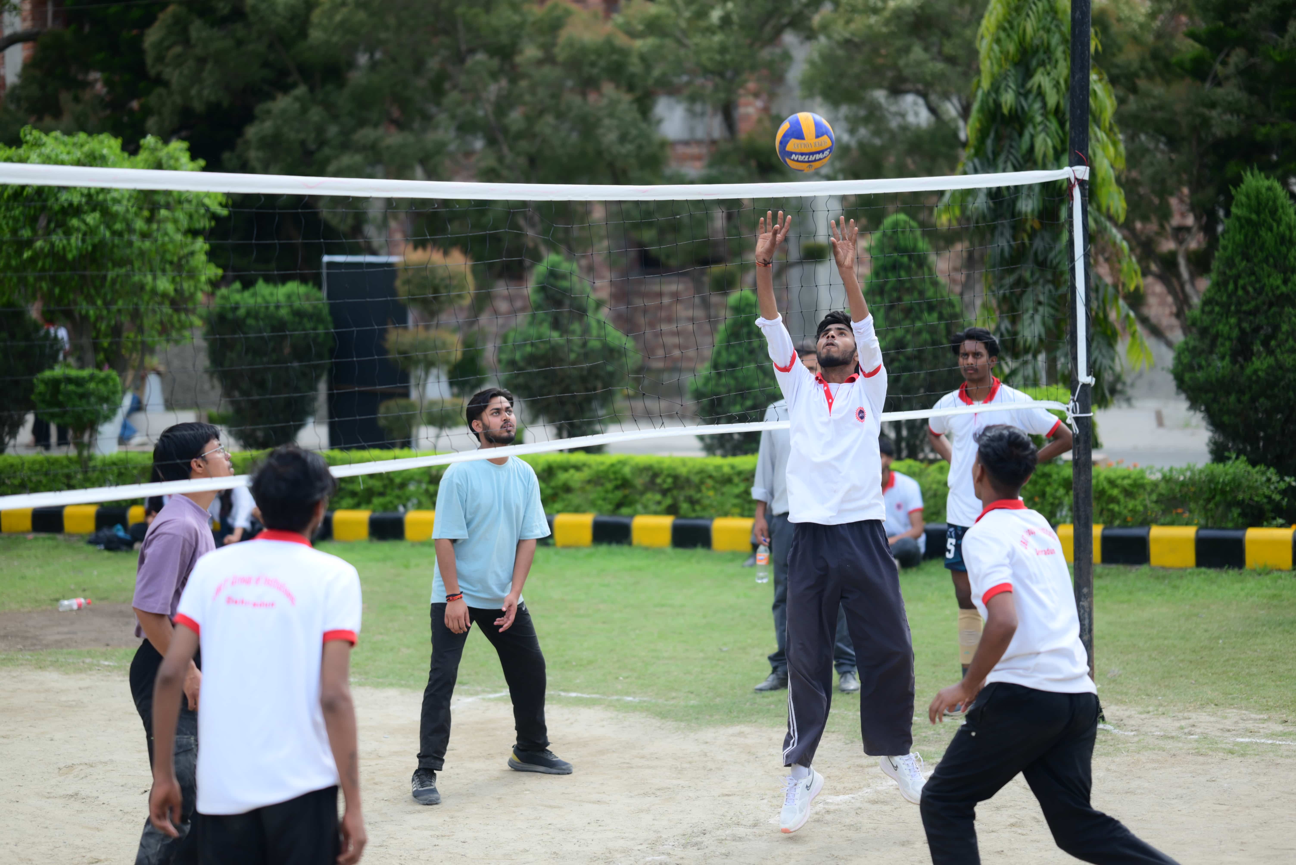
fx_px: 3061
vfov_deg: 16.1
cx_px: 648
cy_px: 432
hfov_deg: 23.9
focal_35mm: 85
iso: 100
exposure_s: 1/1250
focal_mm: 85
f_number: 2
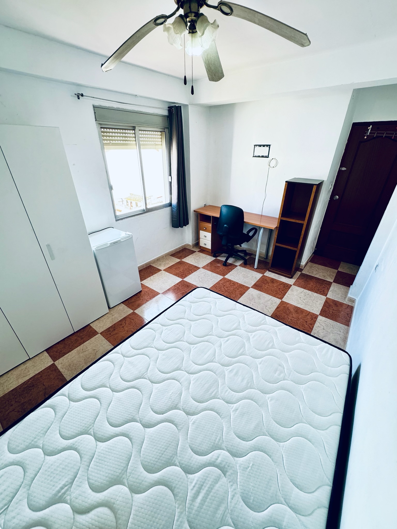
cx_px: 198
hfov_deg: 85.7
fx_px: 214
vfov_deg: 102.1
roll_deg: +0.0
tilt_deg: -28.2
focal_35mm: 14
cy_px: 264
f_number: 2.2
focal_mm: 2.22
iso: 200
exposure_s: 1/100
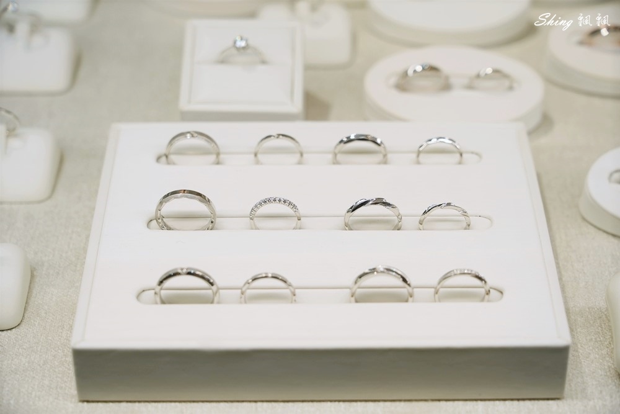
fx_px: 1550
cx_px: 310
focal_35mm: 90
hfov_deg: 22.6
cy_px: 207
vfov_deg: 15.2
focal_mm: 90
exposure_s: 1/125
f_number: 5.6
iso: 100
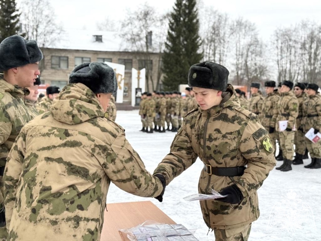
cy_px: 120
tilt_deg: -1.7
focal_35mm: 48
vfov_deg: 30.3
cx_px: 160
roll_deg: -0.2
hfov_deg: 39.7
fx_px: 445
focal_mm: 6.76
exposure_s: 1/277
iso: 100
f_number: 1.78
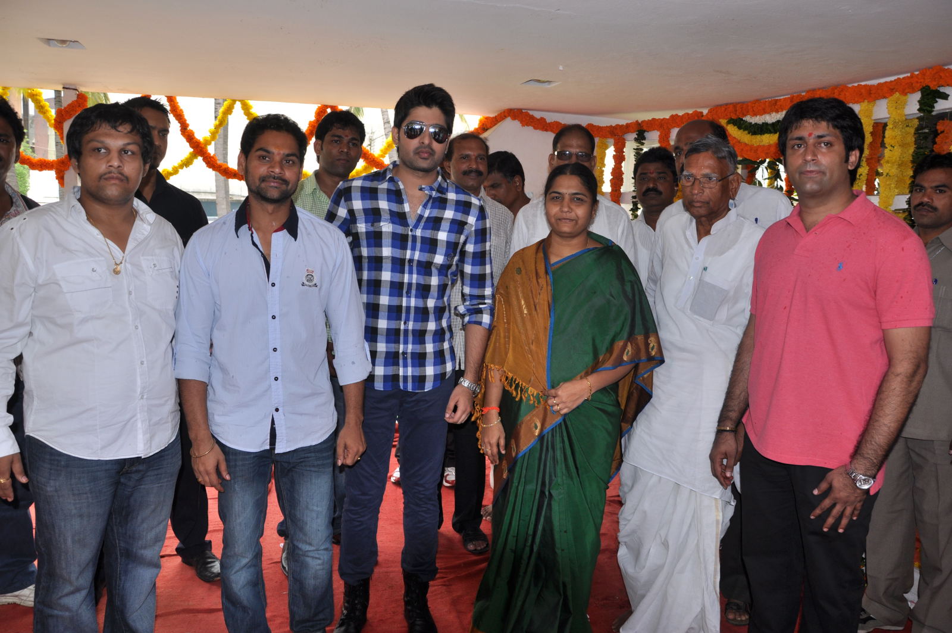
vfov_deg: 47.8
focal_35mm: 27
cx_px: 476
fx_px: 713
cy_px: 316
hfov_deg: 67.4
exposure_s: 1/160
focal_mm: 18
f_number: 5.6
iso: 250
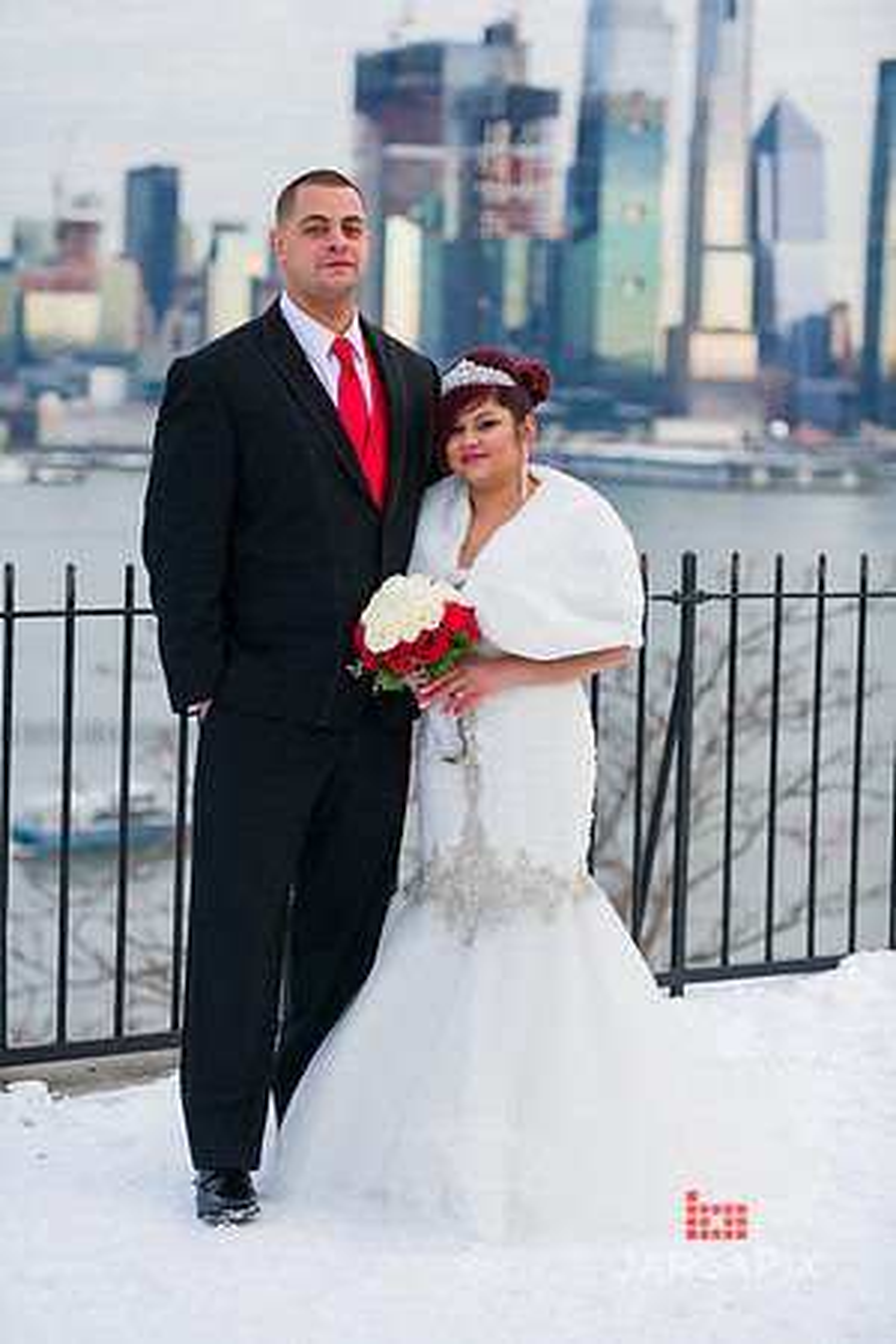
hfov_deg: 15.2
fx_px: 3360
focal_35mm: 90
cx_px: 448
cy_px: 672
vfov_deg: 22.6
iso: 200
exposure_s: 1/640
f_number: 3.2
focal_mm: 90
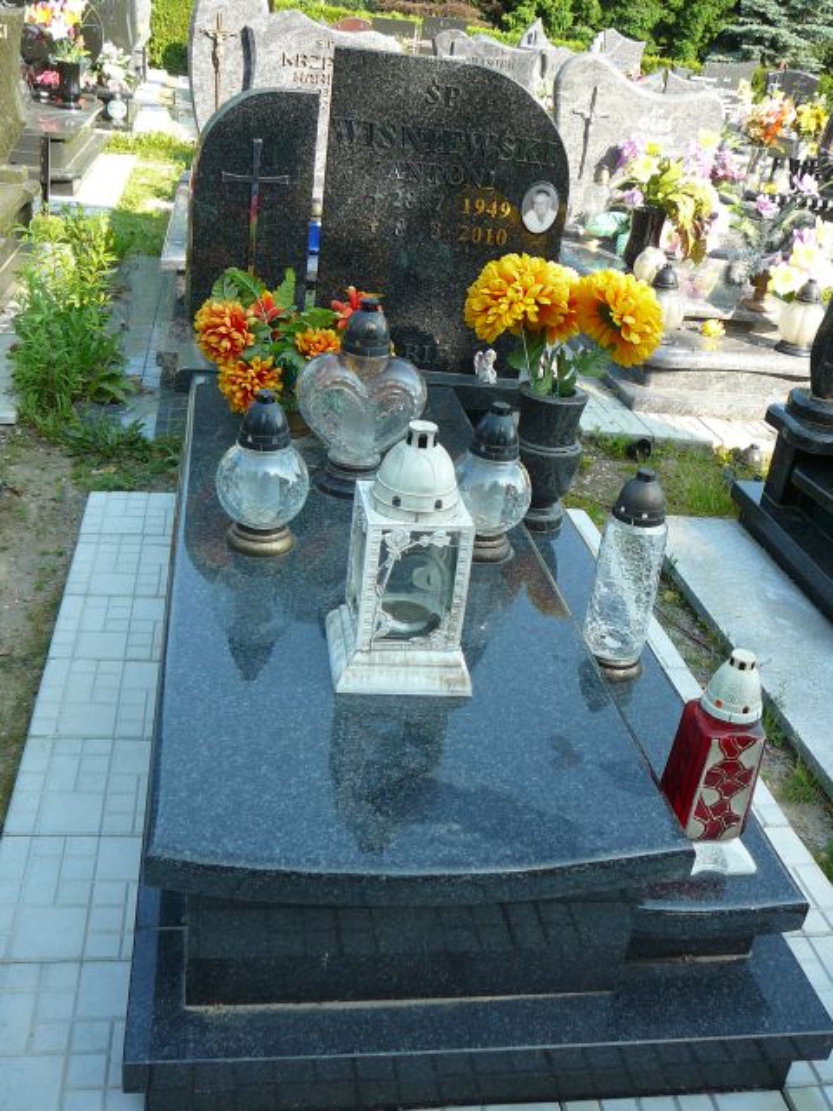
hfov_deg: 40.7
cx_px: 416
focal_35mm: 35
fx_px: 1123
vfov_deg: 52.6
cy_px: 556
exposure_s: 1/250
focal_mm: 5.2
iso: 80
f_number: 2.8
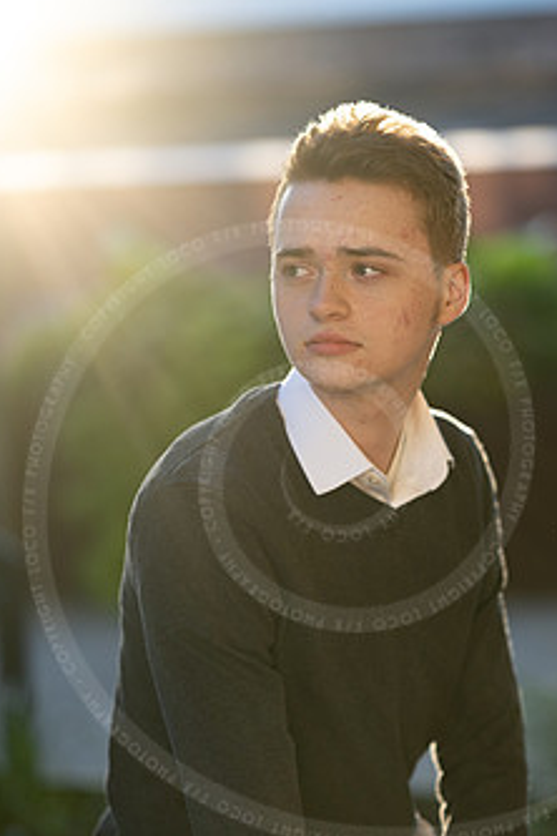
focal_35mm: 115
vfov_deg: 17.8
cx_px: 361
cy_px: 525
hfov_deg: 11.9
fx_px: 2669
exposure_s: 1/640
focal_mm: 85
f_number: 1.8
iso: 200
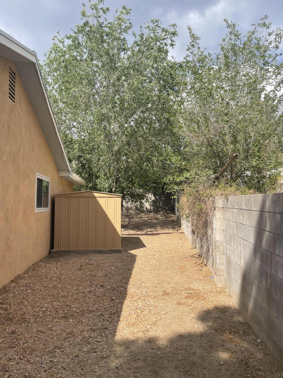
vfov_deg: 67.3
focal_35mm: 26
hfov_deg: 53.1
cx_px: 142
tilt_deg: +3.6
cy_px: 189
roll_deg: -0.5
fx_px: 283
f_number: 1.6
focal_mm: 4.2
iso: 32
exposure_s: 1/2564
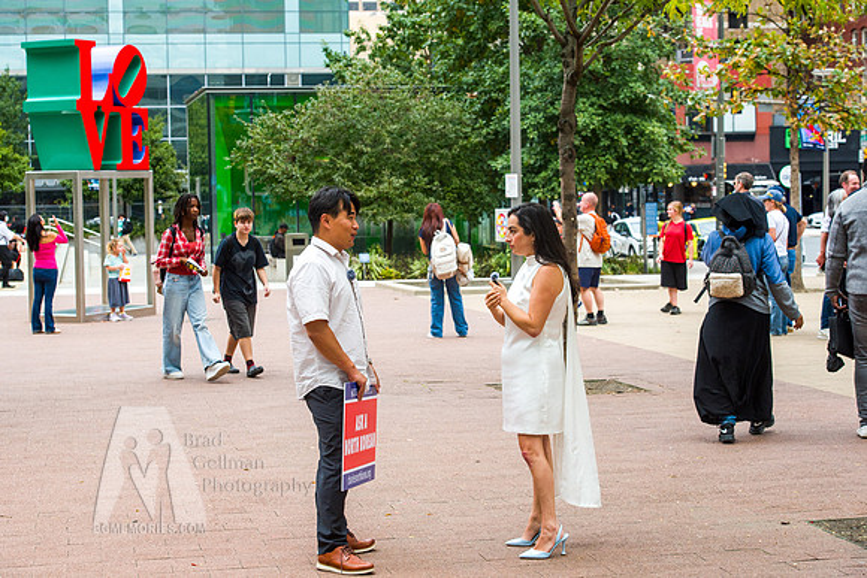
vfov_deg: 19.5
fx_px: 1686
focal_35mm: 70
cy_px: 289
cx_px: 434
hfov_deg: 28.8
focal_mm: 70
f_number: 6.3
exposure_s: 1/500
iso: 800
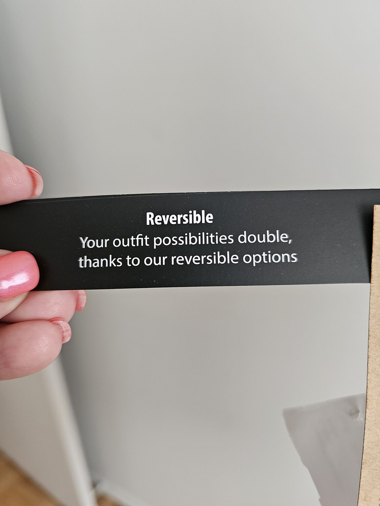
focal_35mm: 23
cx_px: 190
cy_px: 253
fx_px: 337
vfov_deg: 73.9
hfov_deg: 58.9
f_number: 1.7
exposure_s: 1/40
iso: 640
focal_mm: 6.3
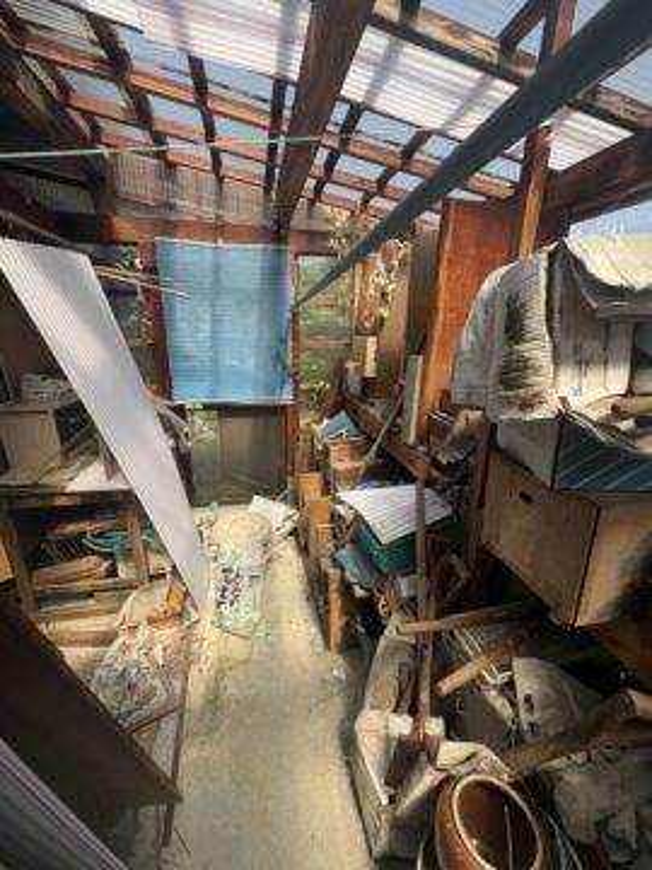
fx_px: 352
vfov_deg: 102.1
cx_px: 326
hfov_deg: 85.7
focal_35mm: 14
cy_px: 435
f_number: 2.2
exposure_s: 1/423
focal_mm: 2.22
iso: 40
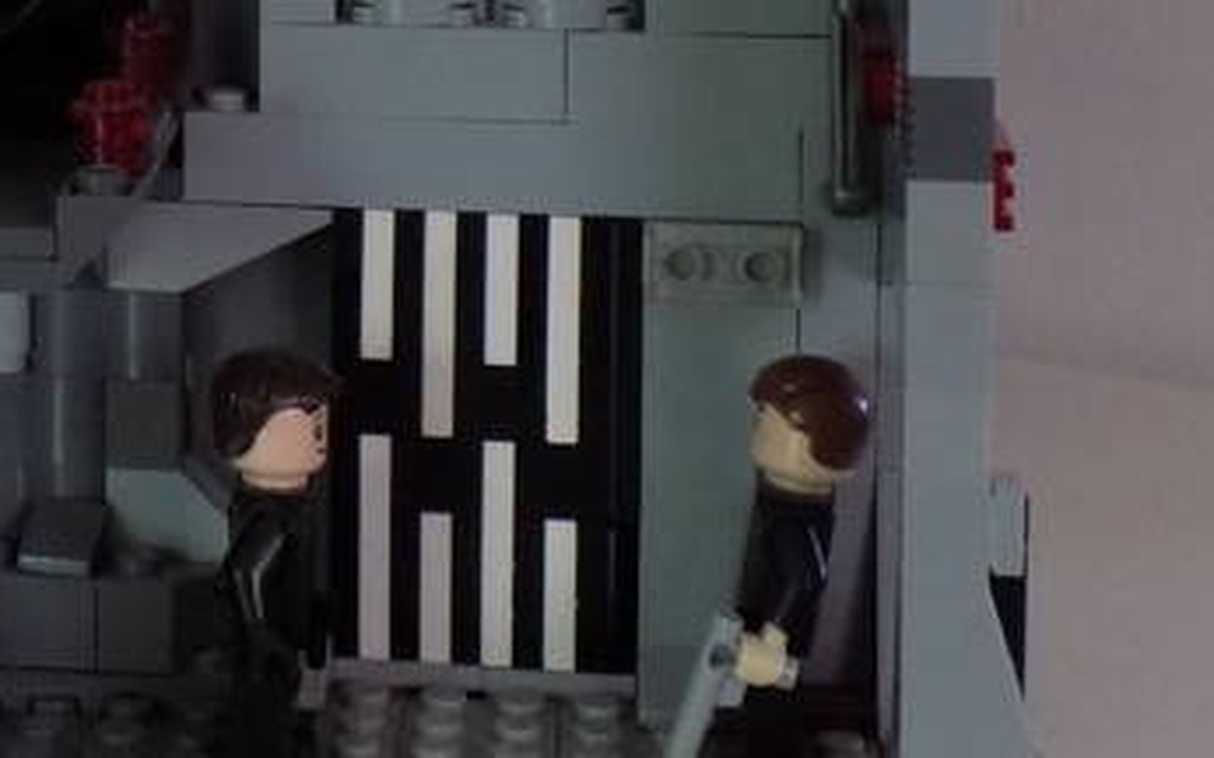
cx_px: -60
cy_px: -332
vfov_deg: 11.2
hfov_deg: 17.9
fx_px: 3737
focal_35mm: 113
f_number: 3.6
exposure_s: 1/20
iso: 400
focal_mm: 7.3
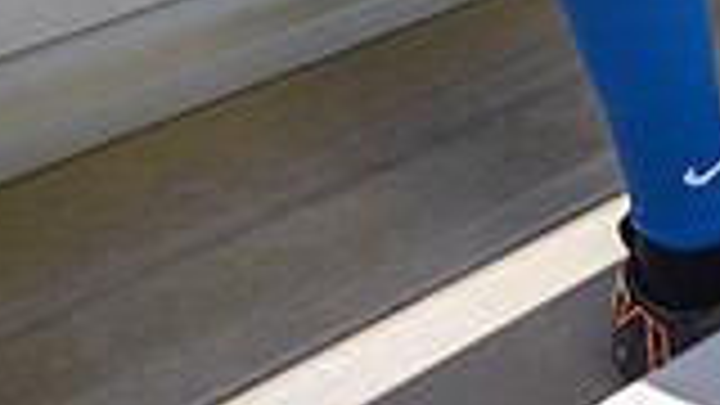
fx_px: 1852
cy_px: -522
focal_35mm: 97
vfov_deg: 10.8
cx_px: 603
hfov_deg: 21.7
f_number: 4
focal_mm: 33
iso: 50
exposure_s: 1/250
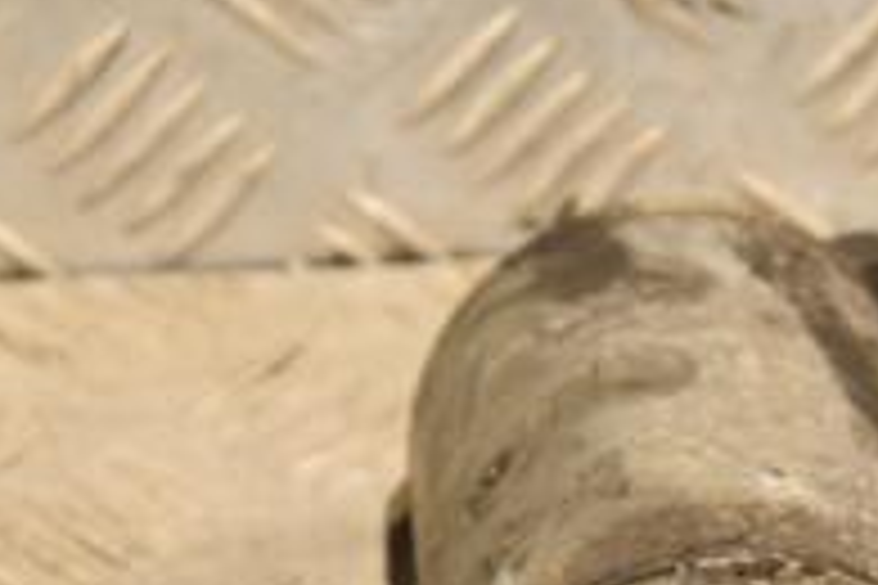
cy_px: 864
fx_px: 7438
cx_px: 833
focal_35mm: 305
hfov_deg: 6.7
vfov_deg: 4.5
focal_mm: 66
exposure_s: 1/100
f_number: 5.3
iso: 800
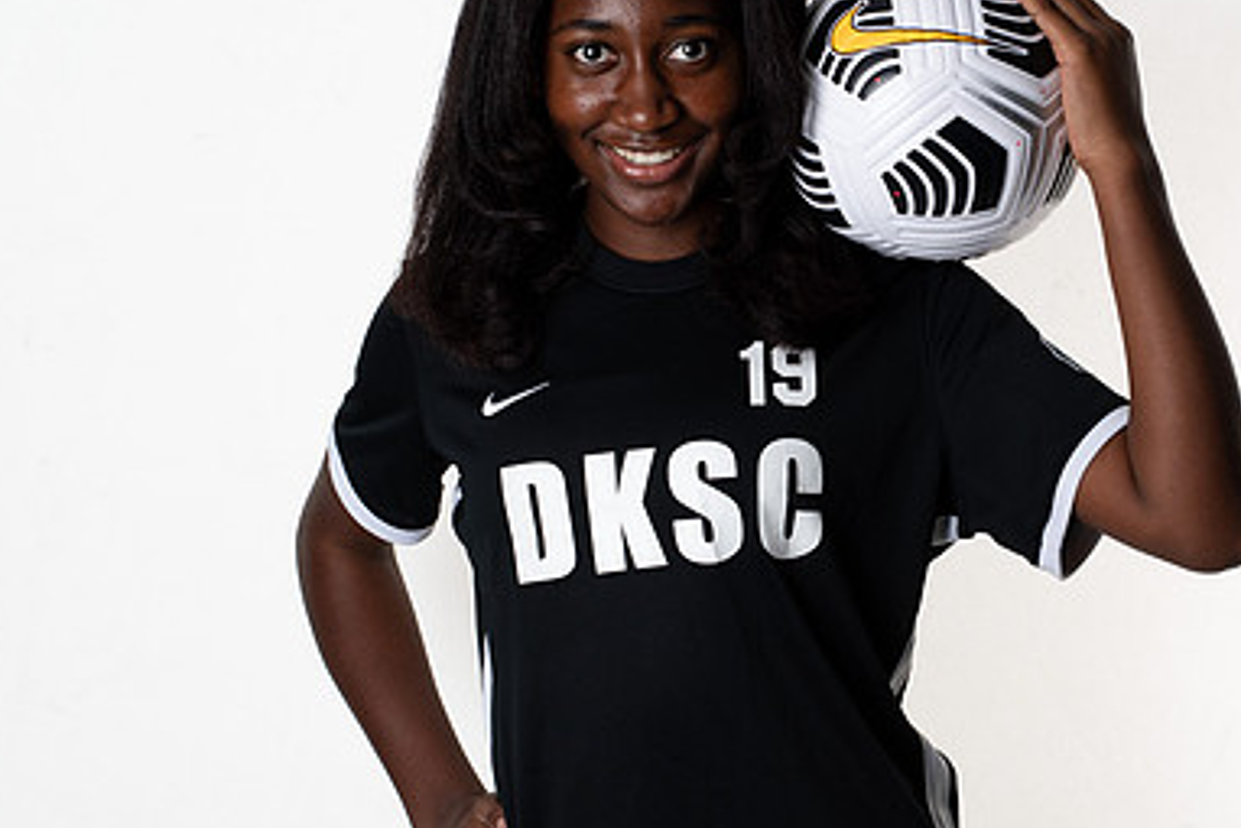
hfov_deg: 17.9
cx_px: 763
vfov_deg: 12.0
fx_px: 3931
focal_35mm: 114
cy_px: 372
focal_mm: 50
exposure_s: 1/200
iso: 100
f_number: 9
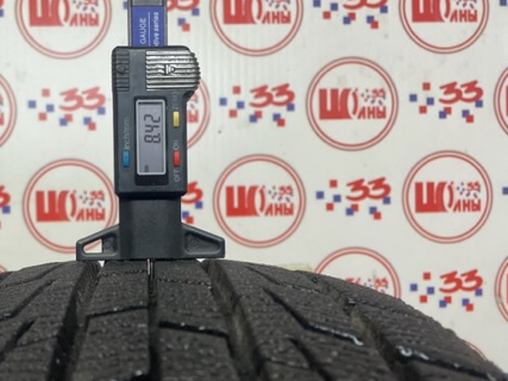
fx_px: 572
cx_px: 136
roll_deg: +2.1
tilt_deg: -3.2
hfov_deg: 46.4
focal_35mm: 39
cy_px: 208
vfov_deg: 36.8
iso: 125
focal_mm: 4.2
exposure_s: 1/100
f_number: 1.6
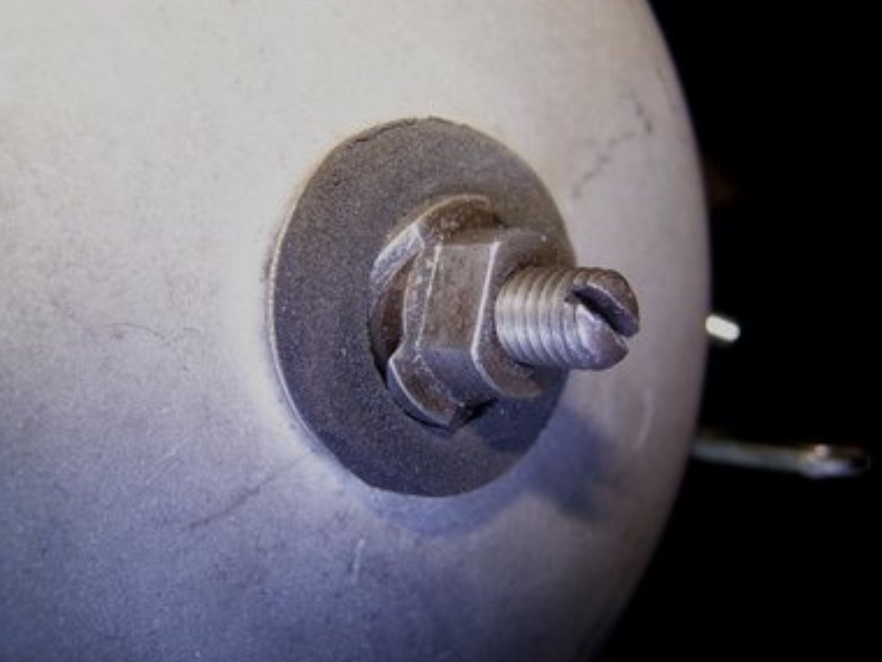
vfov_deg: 36.0
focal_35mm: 40
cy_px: 321
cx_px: 443
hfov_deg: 46.8
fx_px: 1019
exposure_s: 1/60
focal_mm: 6.3
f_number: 2.8
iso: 80
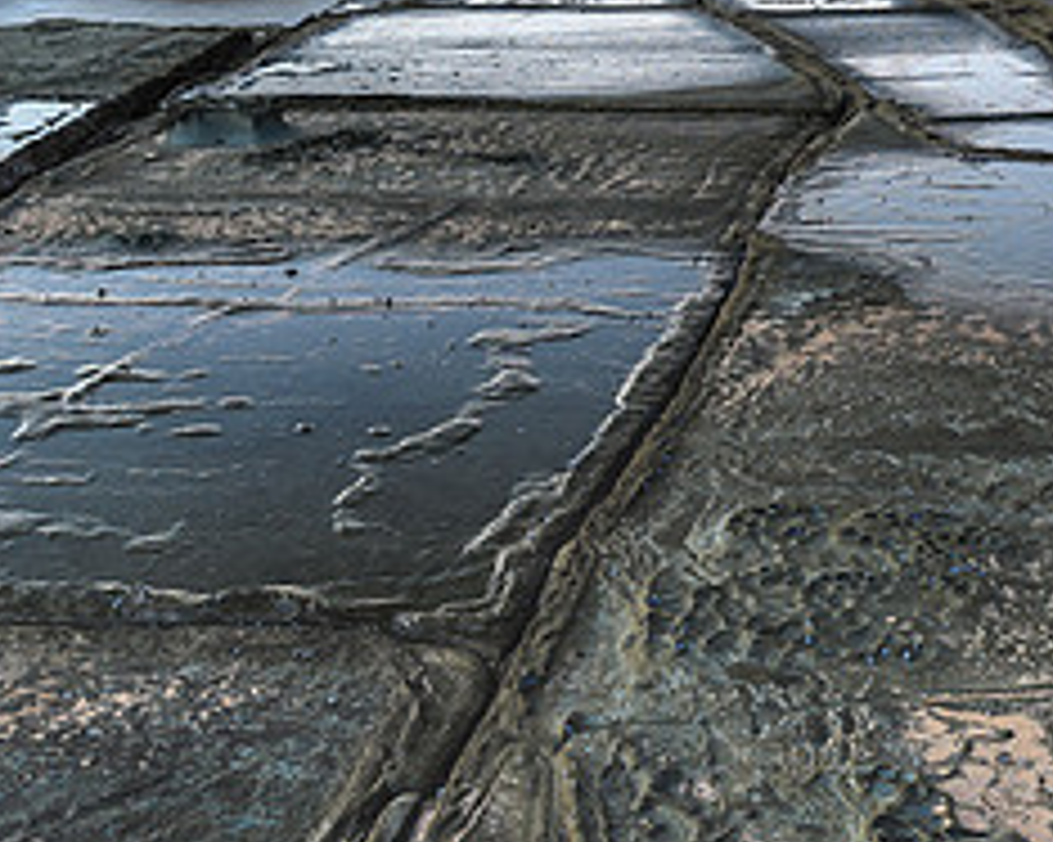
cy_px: 43
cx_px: 850
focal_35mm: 56
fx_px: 1744
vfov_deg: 26.0
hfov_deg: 32.6
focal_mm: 16
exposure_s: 5
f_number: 8
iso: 50
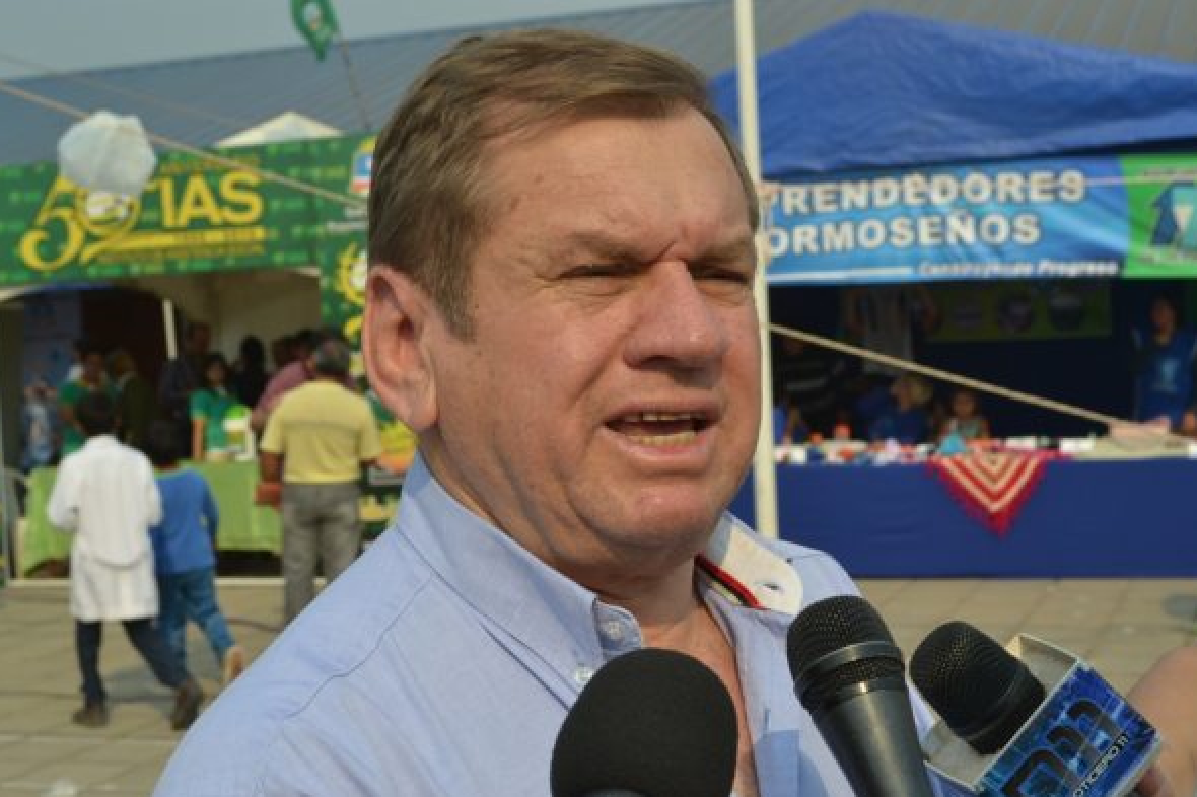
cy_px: 404
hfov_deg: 34.5
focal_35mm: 58
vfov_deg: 23.4
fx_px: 1928
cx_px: 601
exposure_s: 1/250
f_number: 8
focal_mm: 38
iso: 100
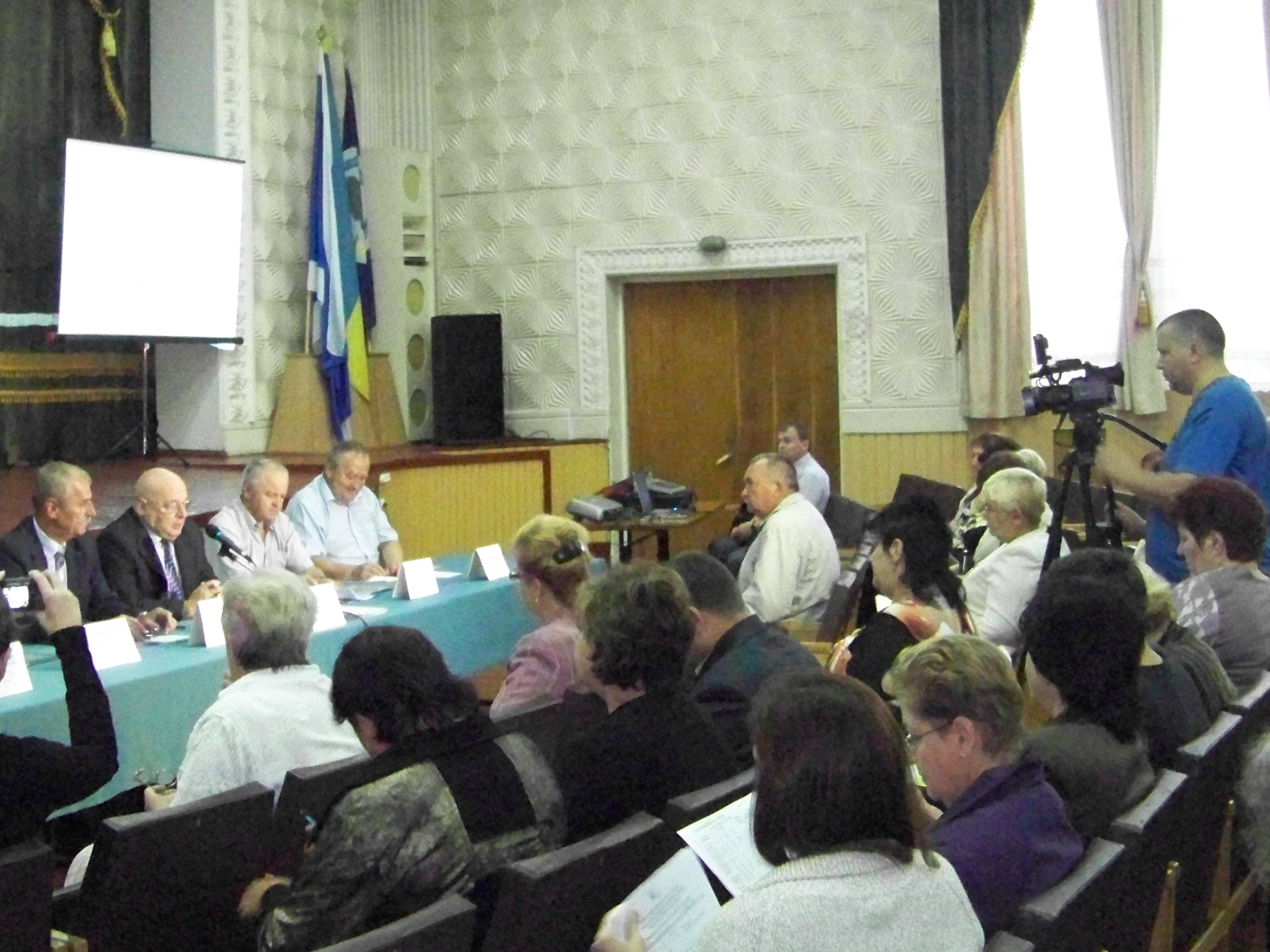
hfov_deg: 38.6
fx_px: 1798
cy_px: 368
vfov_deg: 29.6
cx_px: 457
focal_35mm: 49
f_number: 2.8
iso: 1600
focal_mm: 5.85
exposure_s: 1/30
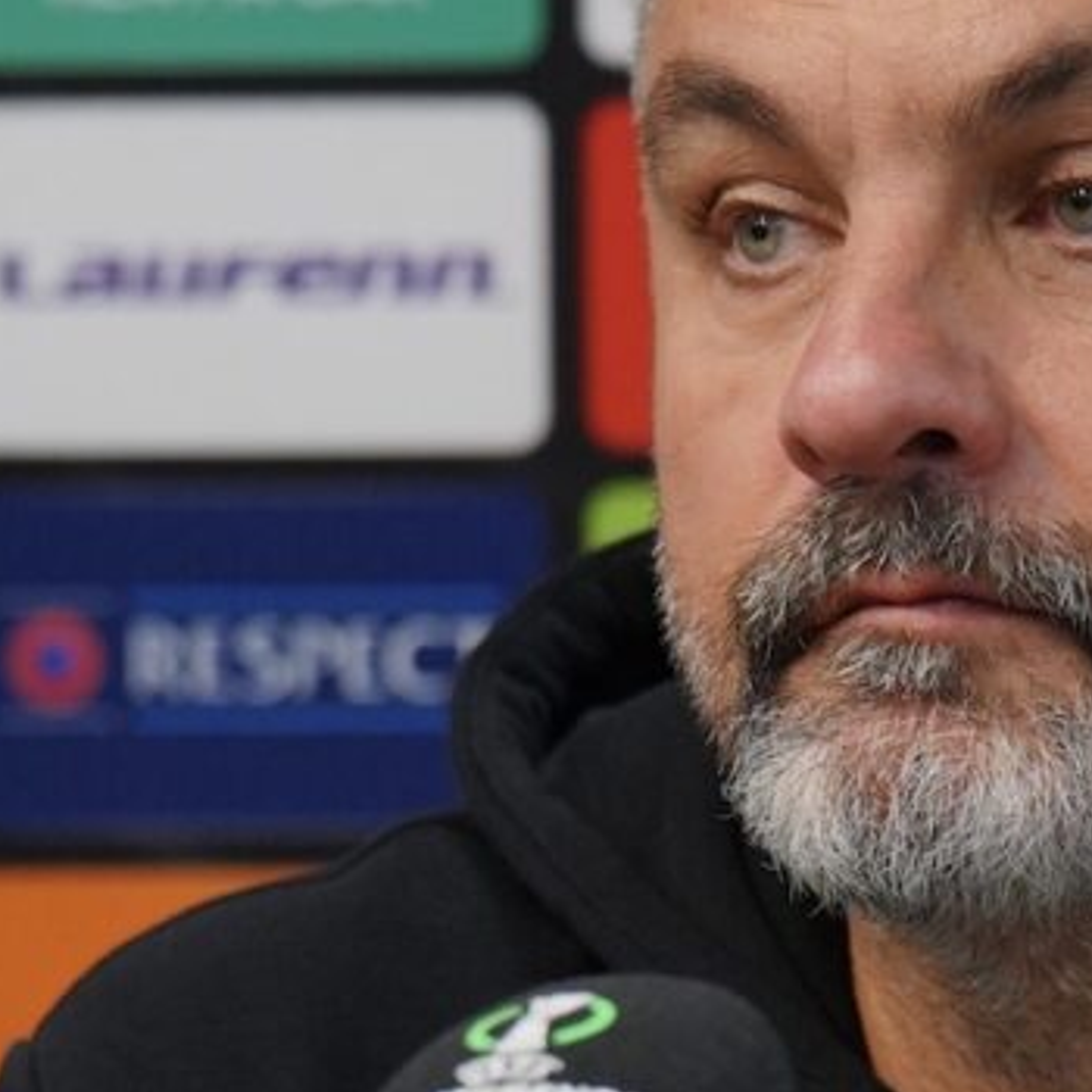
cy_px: 262
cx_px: 1026
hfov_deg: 5.2
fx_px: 11992
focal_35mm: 336
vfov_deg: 5.2
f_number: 4
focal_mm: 135
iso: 1250
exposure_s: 1/200
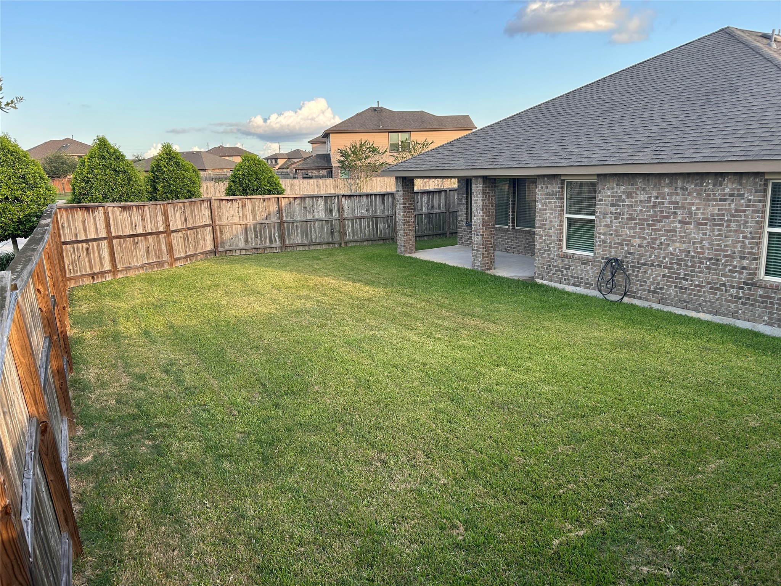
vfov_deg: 53.1
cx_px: 390
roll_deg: +1.7
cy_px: 293
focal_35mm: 26
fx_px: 587
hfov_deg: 67.3
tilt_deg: -12.4
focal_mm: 5.7
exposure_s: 1/458
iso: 50
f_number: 1.5
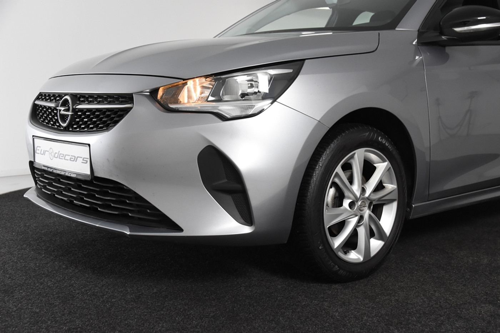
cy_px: 166
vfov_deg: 31.9
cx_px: 250
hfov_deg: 46.4
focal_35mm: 42
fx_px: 583
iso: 1600
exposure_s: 1/100
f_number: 5
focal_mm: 28
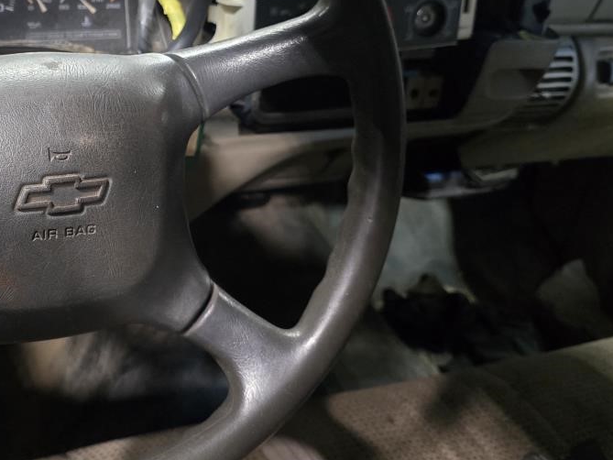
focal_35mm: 44
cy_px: 138
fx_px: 779
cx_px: 80
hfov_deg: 40.2
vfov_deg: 32.5
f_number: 1.7
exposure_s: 1/40
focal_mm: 6.3
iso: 1600
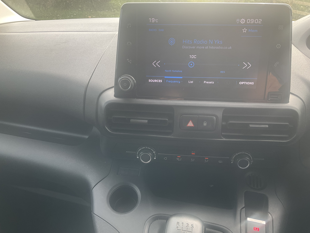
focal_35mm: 29
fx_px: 260
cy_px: 116
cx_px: 155
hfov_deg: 61.7
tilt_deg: -25.3
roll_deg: -0.9
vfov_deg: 48.2
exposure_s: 1/120
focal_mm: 3
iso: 25
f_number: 1.8
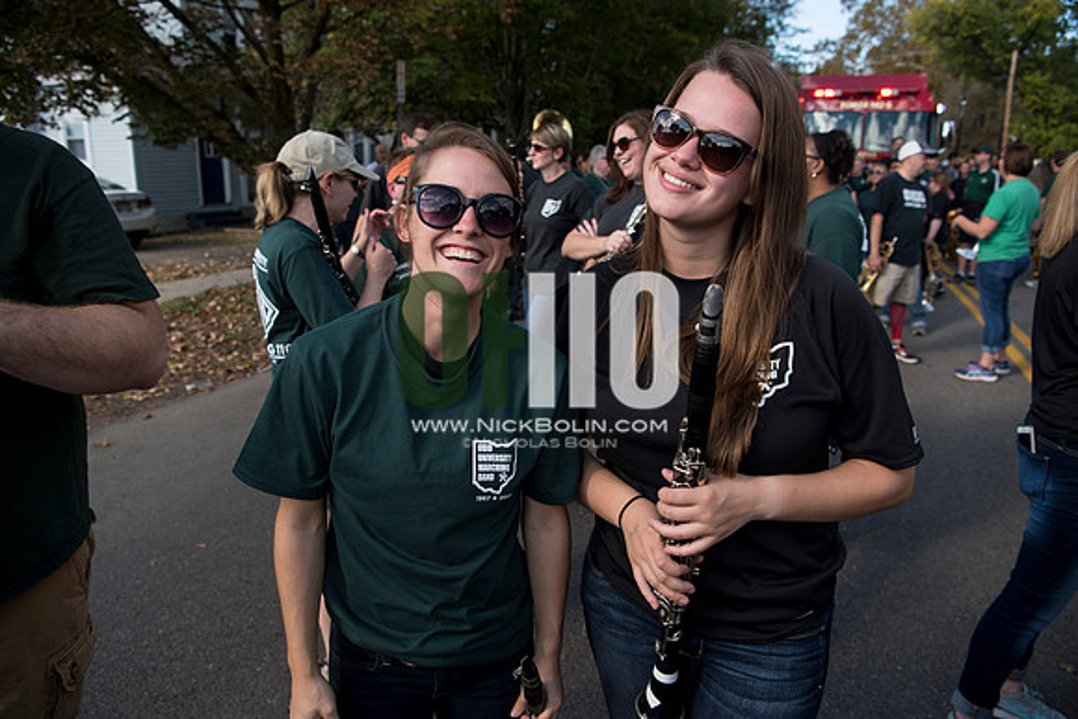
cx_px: 539
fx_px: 719
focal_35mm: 24
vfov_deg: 53.2
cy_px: 360
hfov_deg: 73.7
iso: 250
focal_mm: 24
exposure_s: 1/640
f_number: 4.5
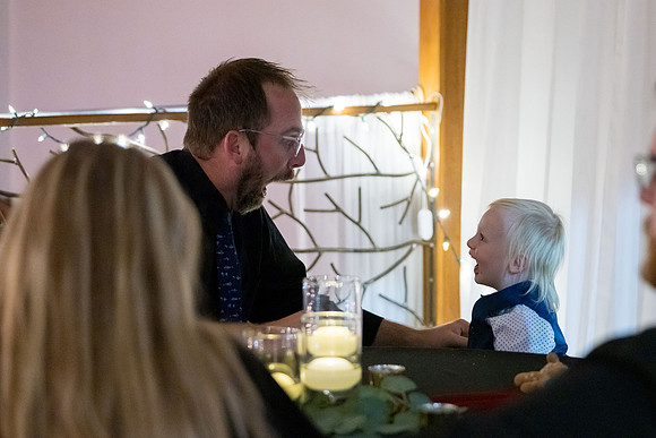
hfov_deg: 28.8
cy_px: 219
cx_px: 328
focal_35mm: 70
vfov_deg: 19.5
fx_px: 1276
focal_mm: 70
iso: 6400
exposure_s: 1/80
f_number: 2.8
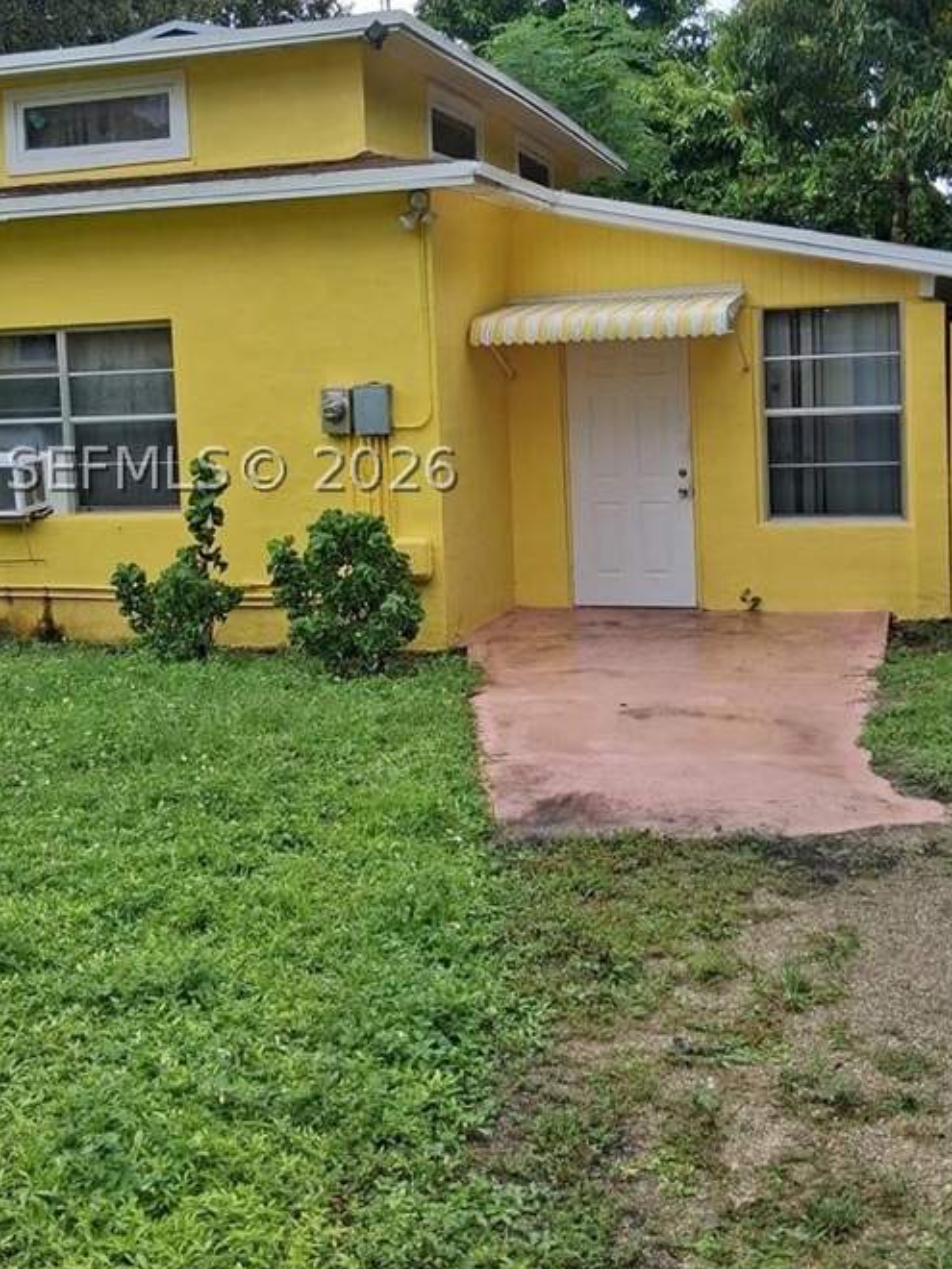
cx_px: 383
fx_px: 1540
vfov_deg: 44.4
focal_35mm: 42
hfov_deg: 34.2
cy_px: 467
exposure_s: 1/699
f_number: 1.8
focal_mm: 3.98
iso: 25
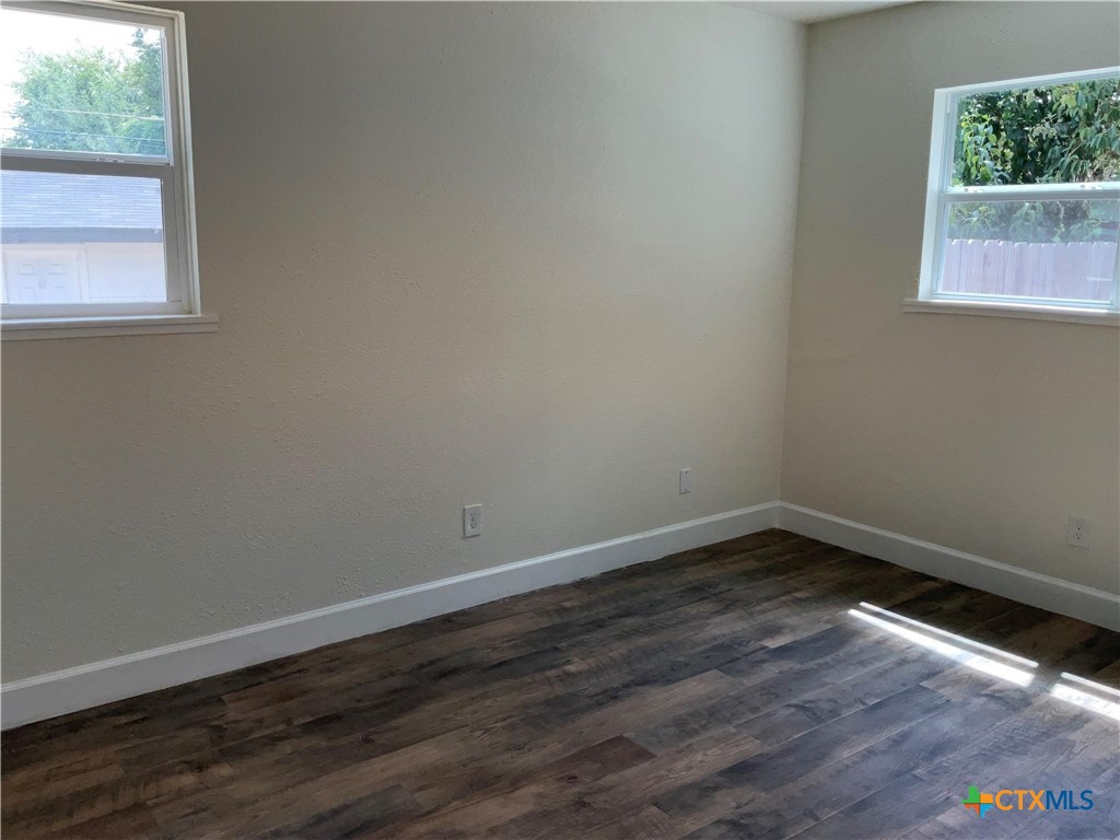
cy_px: 420
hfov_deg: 61.7
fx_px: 938
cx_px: 560
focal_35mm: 29
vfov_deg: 48.2
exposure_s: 1/210
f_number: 1.8
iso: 16
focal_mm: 3
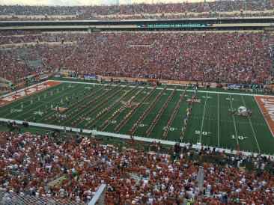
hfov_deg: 61.7
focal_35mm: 29
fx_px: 229
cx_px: 137
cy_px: 102
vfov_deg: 48.2
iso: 25
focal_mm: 4.15
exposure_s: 1/309
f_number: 2.2
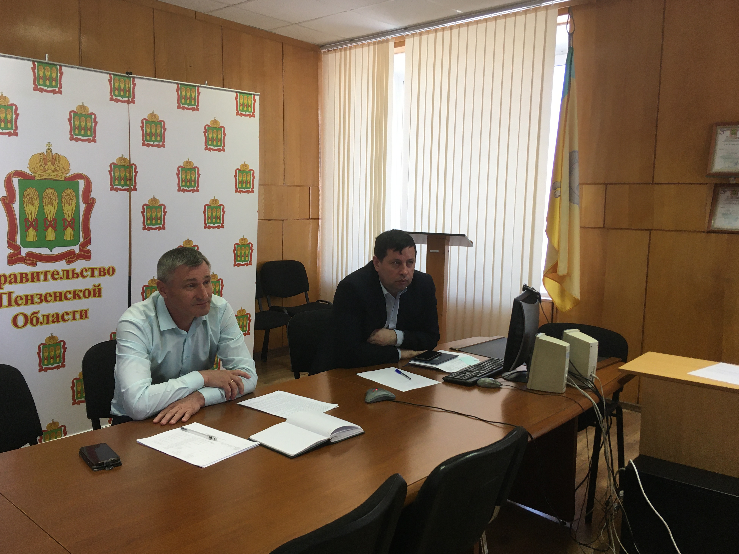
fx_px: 640
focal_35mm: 30
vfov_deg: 46.8
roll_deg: -1.0
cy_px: 273
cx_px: 367
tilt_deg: -8.5
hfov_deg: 60.0
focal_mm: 4.15
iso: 32
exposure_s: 1/33
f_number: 2.2
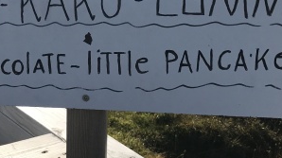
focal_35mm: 82
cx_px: 65
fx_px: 613
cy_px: 9
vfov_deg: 14.5
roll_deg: +0.0
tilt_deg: -10.6
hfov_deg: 25.6
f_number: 1.8
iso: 20
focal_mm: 3.99
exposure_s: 1/3425
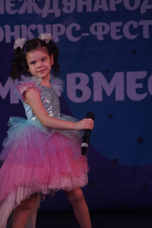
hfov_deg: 3.3
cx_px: 32
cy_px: 158
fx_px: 2628
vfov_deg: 5.0
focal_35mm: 415
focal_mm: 248
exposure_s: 1/400
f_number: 6.3
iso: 2000
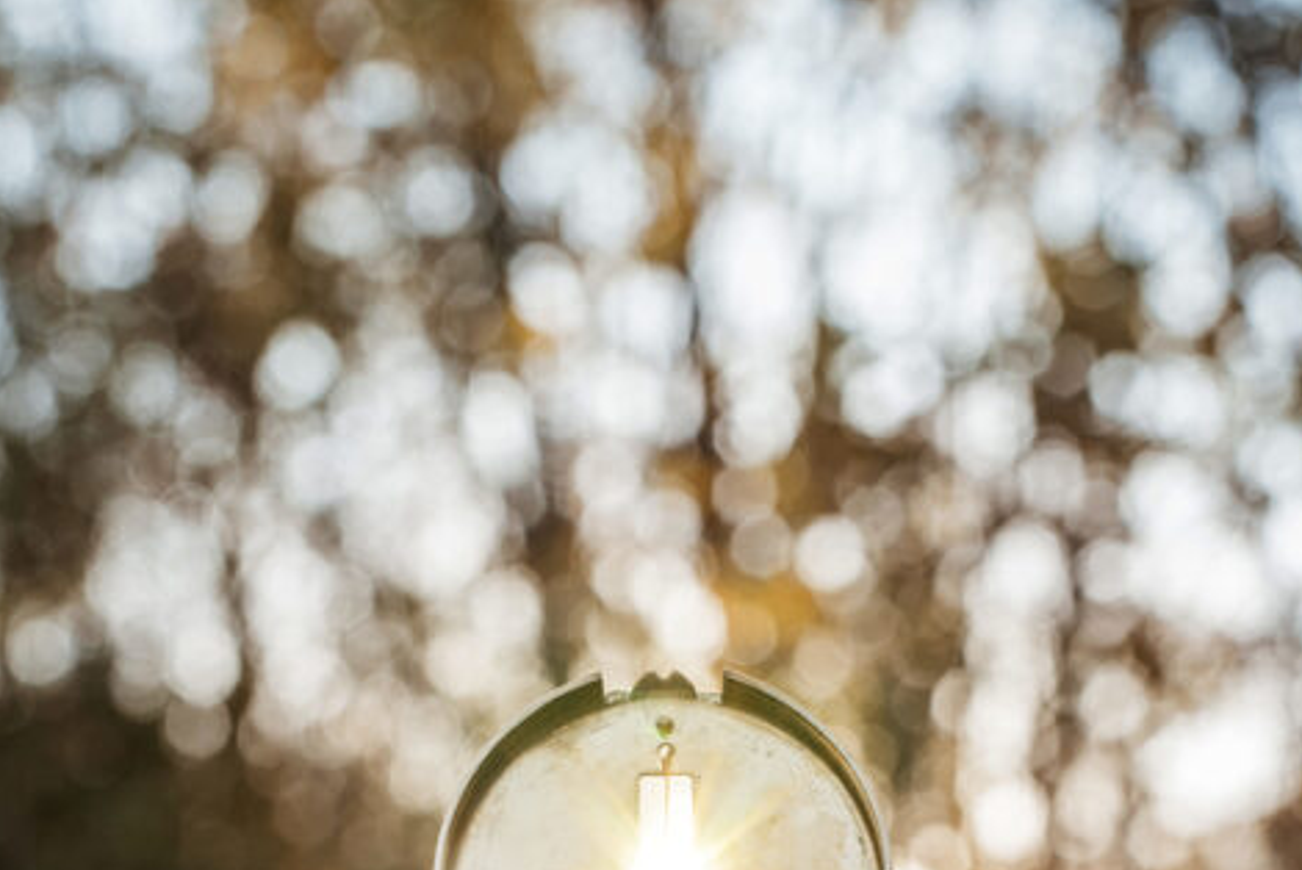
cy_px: 898
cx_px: 568
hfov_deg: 18.7
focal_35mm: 109
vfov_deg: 12.4
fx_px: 3944
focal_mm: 50
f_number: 6.3
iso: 500
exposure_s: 1/160
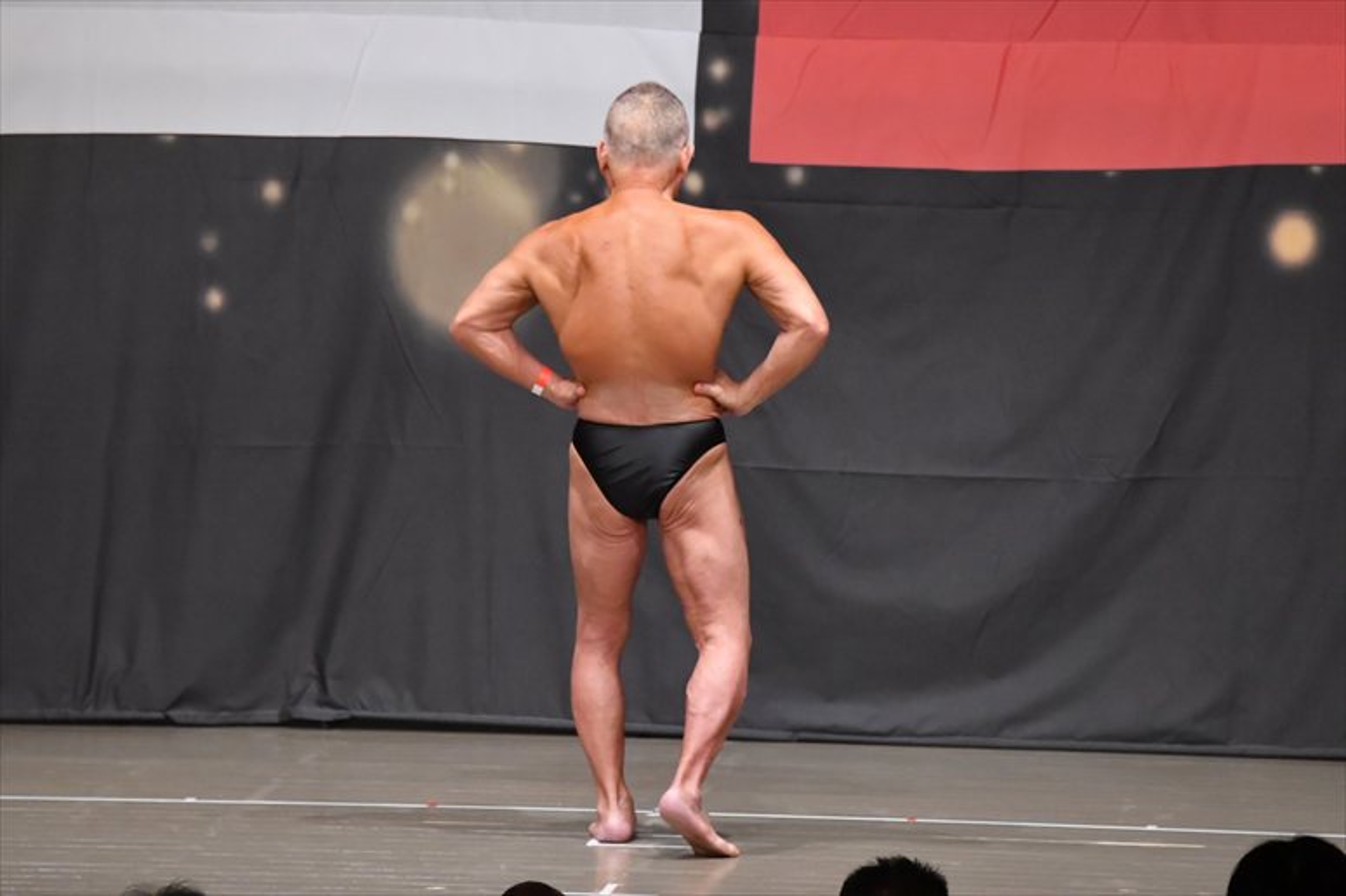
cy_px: 448
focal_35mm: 240
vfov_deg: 5.7
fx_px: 8969
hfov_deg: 8.6
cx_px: 673
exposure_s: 1/400
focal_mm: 160
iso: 6400
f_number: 5.6
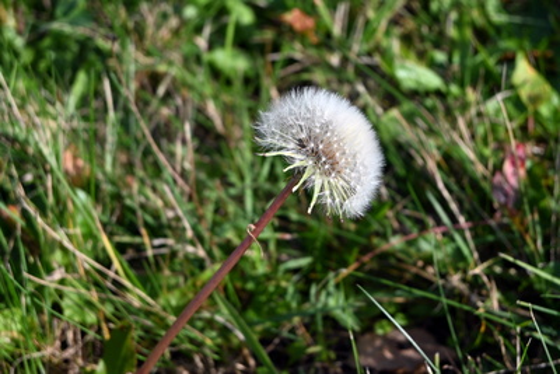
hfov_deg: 27.0
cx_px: 280
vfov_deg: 18.2
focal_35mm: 75
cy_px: 187
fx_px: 1167
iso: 100
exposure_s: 1/400
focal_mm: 50
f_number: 7.1
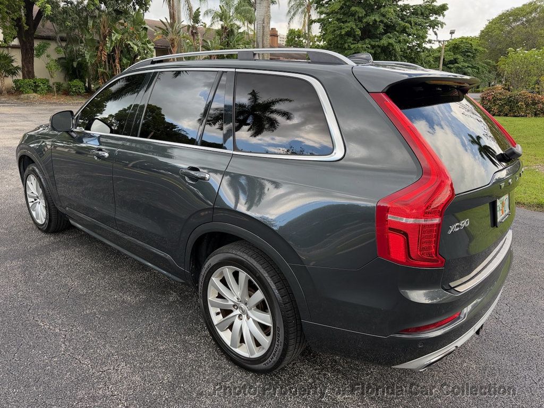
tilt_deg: -16.5
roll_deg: -2.1
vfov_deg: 56.8
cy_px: 204
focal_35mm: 24
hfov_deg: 71.6
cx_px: 272
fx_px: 377
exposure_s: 1/481
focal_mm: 6.76
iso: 100
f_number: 1.78
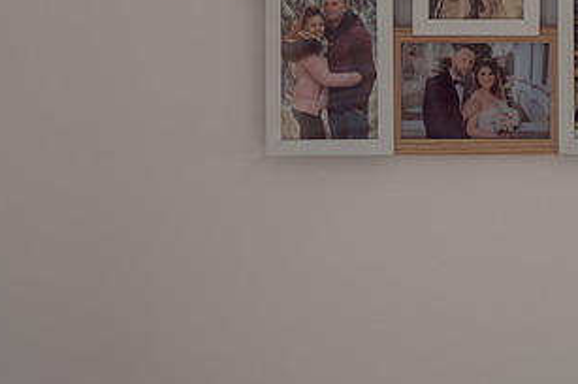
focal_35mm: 202
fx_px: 3240
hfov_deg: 10.2
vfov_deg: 6.7
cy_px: -132
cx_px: 482
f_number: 4
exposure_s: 1/160
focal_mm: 70
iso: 200
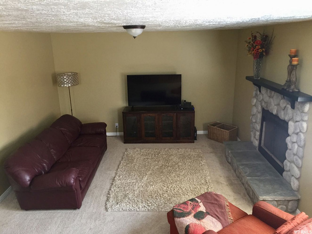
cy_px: 117
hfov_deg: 61.7
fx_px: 261
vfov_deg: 48.2
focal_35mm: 29
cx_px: 156
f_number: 2.2
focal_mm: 4.15
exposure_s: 1/30
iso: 125
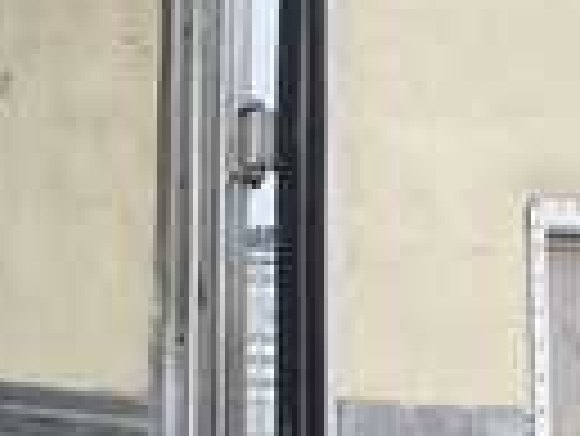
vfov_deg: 16.3
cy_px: 72
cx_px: -67
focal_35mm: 90
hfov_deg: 20.7
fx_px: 1509
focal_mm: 3
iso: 20
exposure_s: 1/122
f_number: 1.8
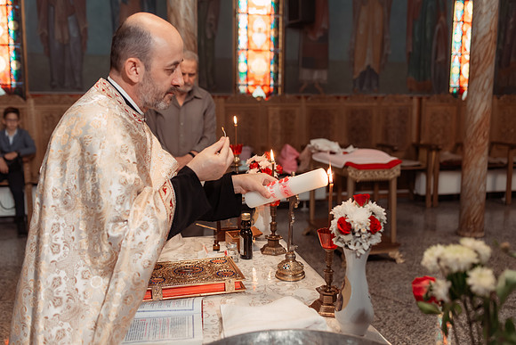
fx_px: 502
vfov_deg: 37.9
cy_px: 172
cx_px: 258
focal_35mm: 35
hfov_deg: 54.4
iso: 1600
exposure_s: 1/200
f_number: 2.5
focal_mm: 35
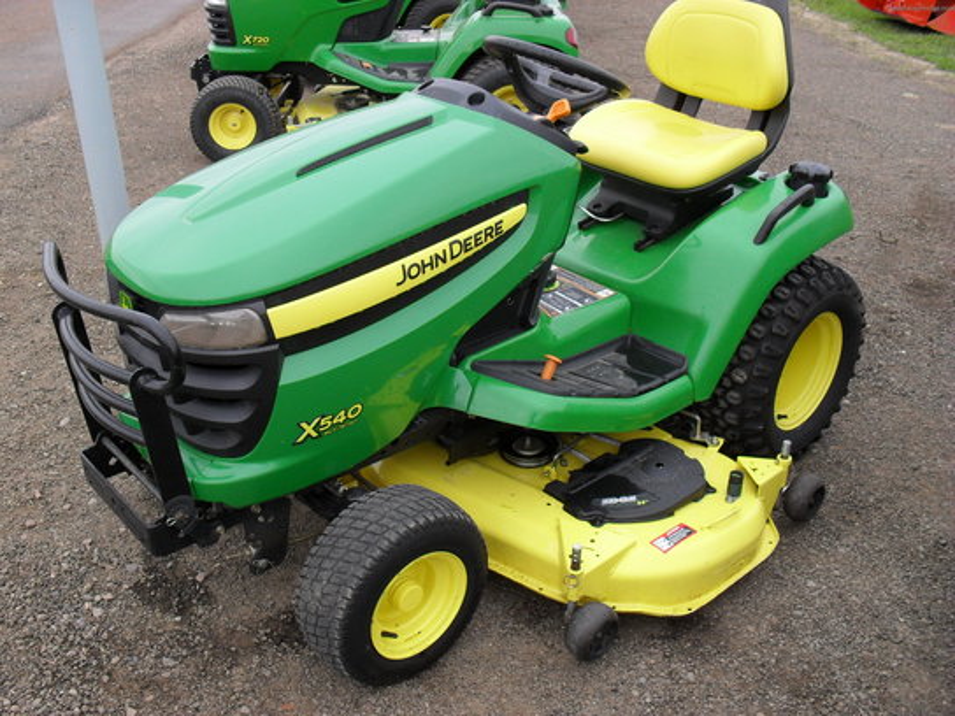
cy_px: 358
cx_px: 478
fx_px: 966
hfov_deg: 52.6
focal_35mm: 35
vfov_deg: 40.7
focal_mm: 6.3
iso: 100
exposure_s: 1/350
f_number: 3.2
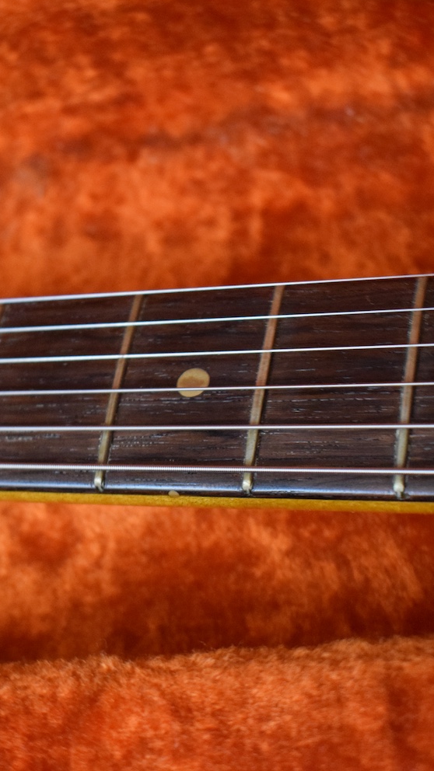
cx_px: 123
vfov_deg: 27.9
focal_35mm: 76
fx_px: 1555
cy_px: 383
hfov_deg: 15.8
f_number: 4.5
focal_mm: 32
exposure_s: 1/60
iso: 3200
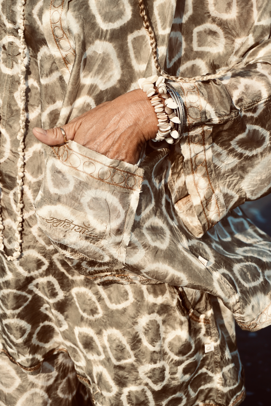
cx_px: 136
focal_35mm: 69
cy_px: 203
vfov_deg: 29.2
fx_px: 779
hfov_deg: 19.7
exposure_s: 1/1000
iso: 100
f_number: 5.6
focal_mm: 46
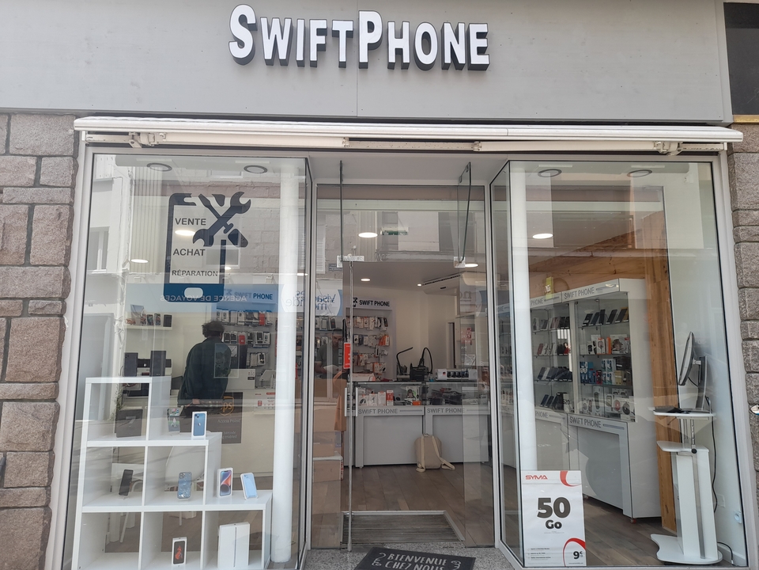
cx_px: 380
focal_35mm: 25
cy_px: 285
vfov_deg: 54.9
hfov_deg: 69.4
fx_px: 548
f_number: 2
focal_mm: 4.6
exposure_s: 1/111
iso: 20
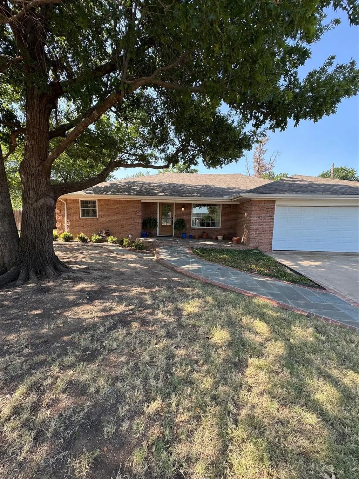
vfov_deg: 102.1
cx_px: 180
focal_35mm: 14
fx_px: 194
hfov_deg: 85.7
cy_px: 240
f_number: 2.2
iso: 40
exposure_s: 1/294
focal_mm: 2.22
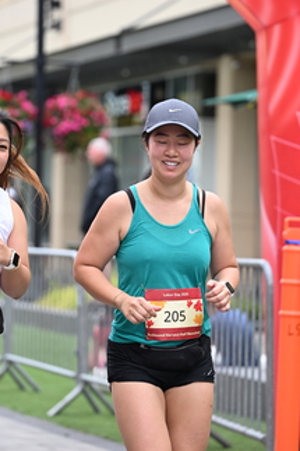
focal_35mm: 167
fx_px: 2090
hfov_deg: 8.2
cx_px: 128
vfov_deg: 12.3
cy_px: 211
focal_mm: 98
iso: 640
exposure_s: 1/1600
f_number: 2.8
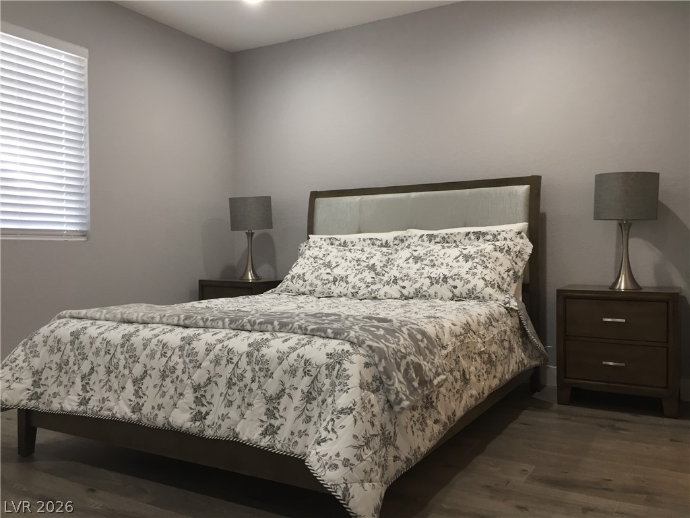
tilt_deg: -1.6
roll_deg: +0.1
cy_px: 259
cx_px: 345
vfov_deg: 48.2
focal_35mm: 29
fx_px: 578
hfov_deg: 61.7
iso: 64
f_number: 2.2
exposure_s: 1/30
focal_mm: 4.15
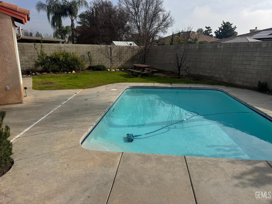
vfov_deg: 56.8
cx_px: 136
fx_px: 189
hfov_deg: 71.6
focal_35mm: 24
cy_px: 102
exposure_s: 1/9009
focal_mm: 6.76
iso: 80
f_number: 1.78
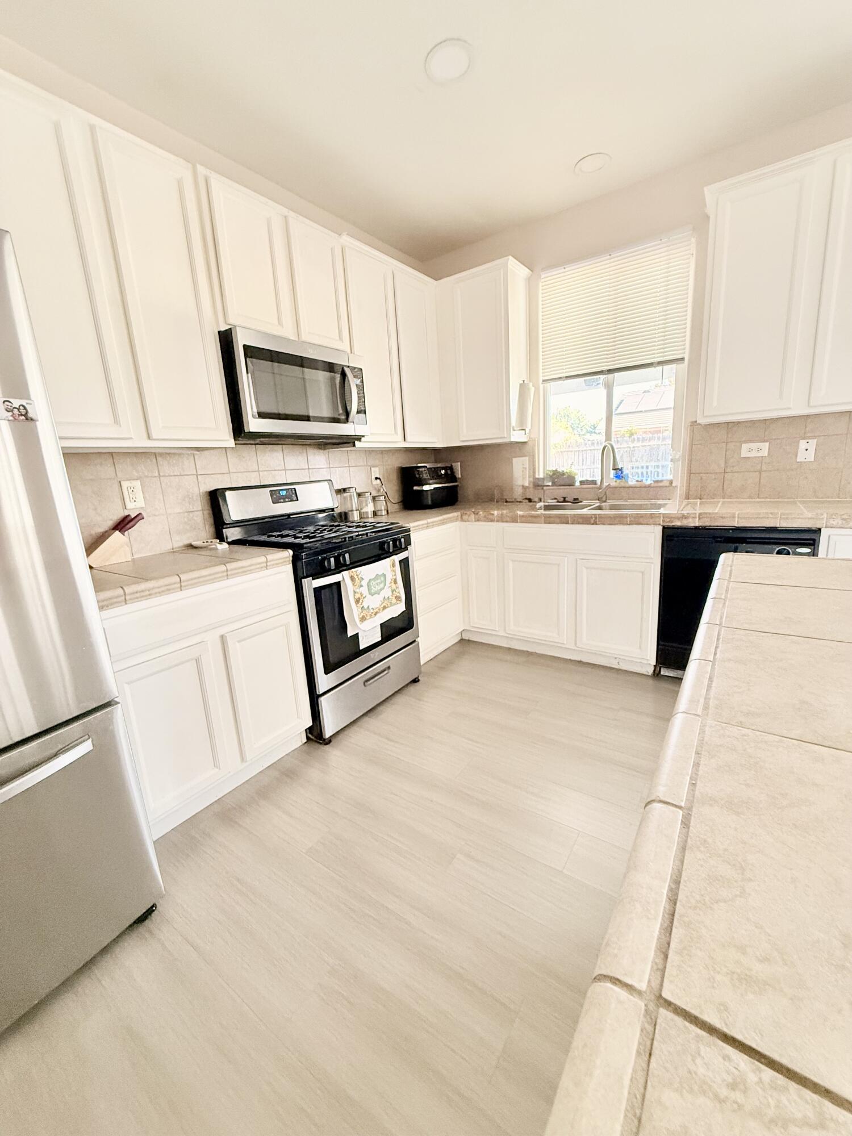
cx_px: 426
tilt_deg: -12.8
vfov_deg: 102.1
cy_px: 568
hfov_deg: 85.7
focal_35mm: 14
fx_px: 459
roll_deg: +3.6
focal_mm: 2.22
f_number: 2.2
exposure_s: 1/60
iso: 400
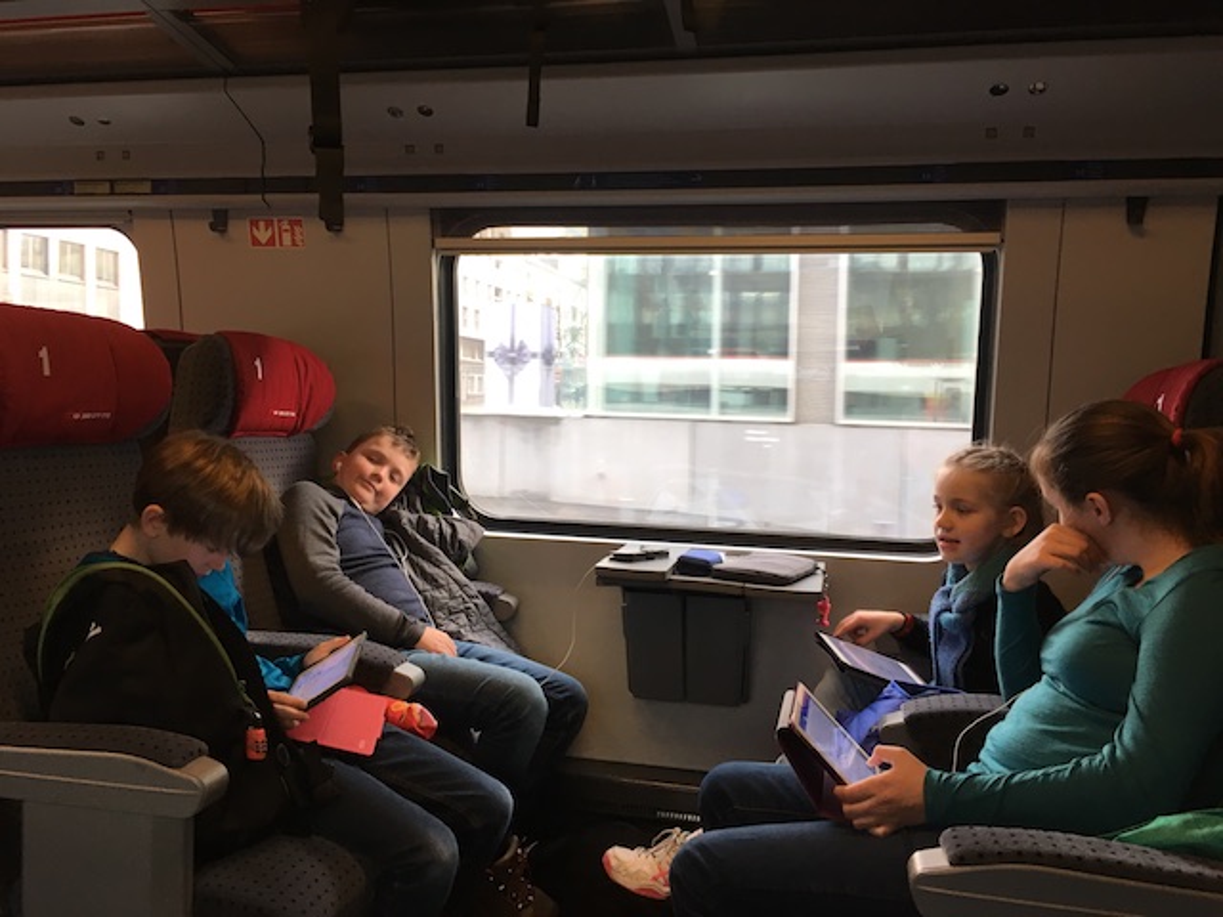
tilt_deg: -2.5
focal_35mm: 29
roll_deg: -2.7
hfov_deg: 61.7
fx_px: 1025
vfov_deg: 48.2
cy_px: 458
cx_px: 612
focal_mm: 4.15
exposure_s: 1/33
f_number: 2.2
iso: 40
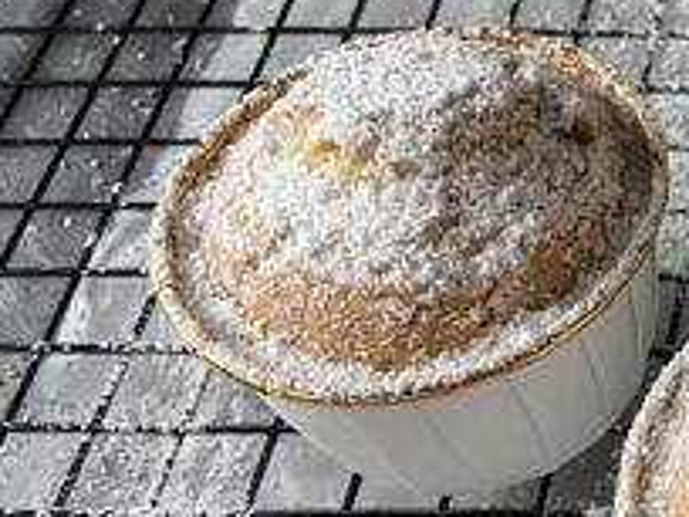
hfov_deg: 19.7
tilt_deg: -49.7
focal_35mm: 85
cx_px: 1059
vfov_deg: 17.4
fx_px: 1692
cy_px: 230
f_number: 1.8
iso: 160
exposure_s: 1/60
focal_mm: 4.25
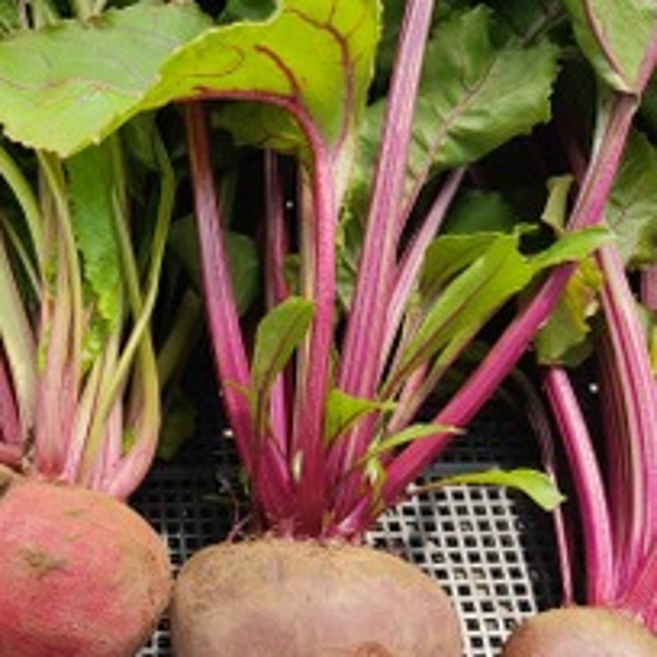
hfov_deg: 29.7
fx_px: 1160
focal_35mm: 54
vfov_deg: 31.6
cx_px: 13
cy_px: 348
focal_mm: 4.74
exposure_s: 1/572
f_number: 1.79
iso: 100
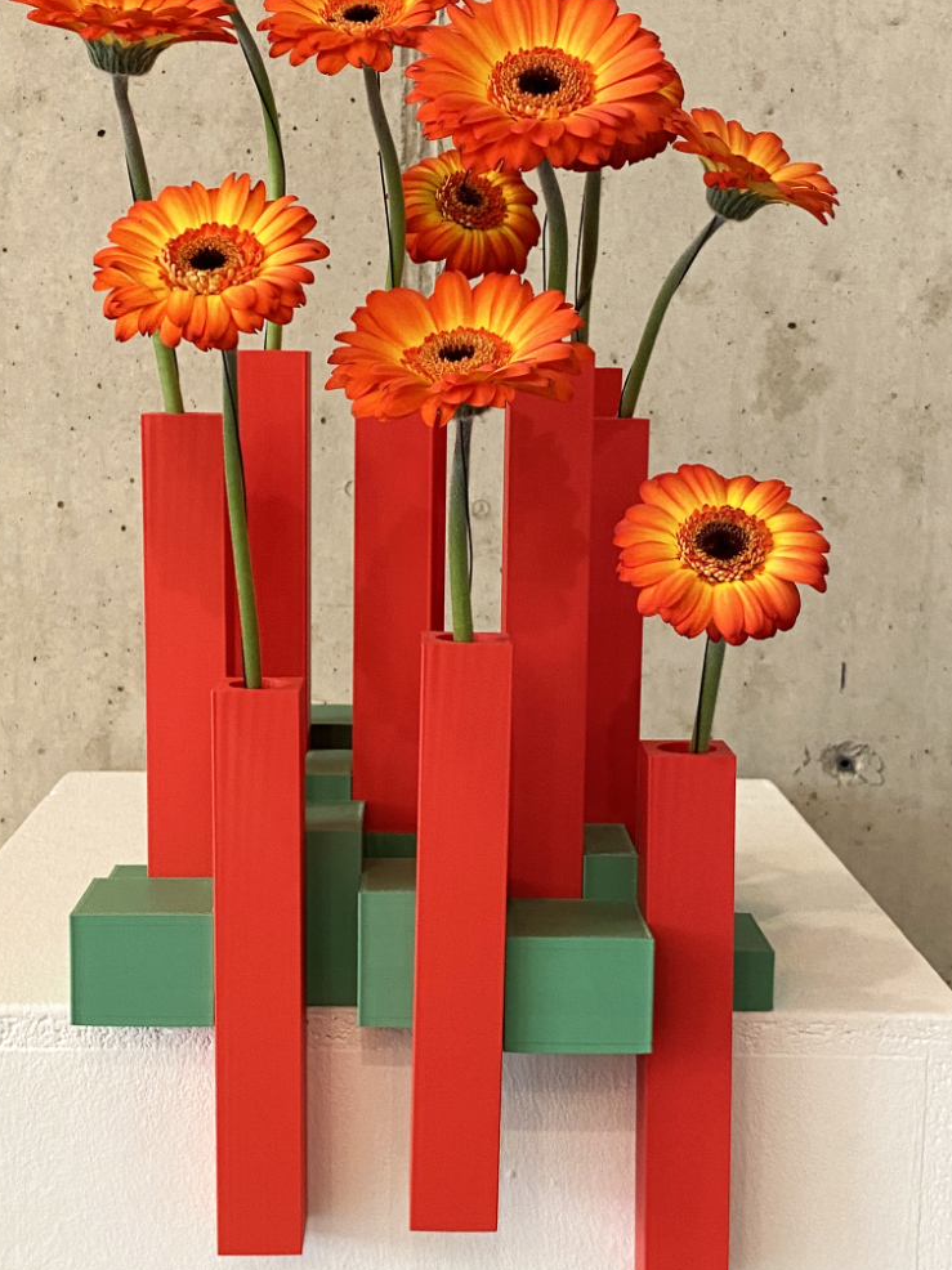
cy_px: 644
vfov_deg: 39.7
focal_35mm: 48
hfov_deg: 30.2
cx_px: 428
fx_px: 1761
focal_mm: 4.2
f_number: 1.8
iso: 125
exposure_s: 1/50
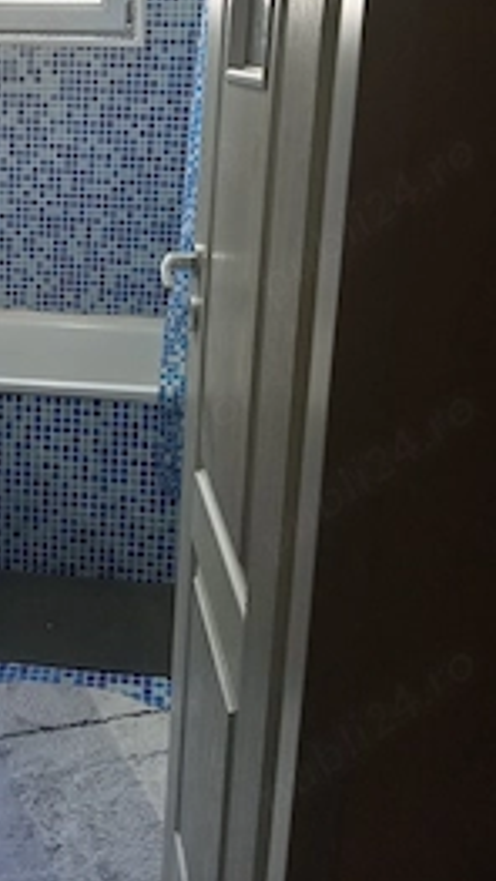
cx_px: 13
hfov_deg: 26.4
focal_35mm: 43
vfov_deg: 46.4
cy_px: 275
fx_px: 1005
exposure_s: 1/25
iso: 248
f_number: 1.8
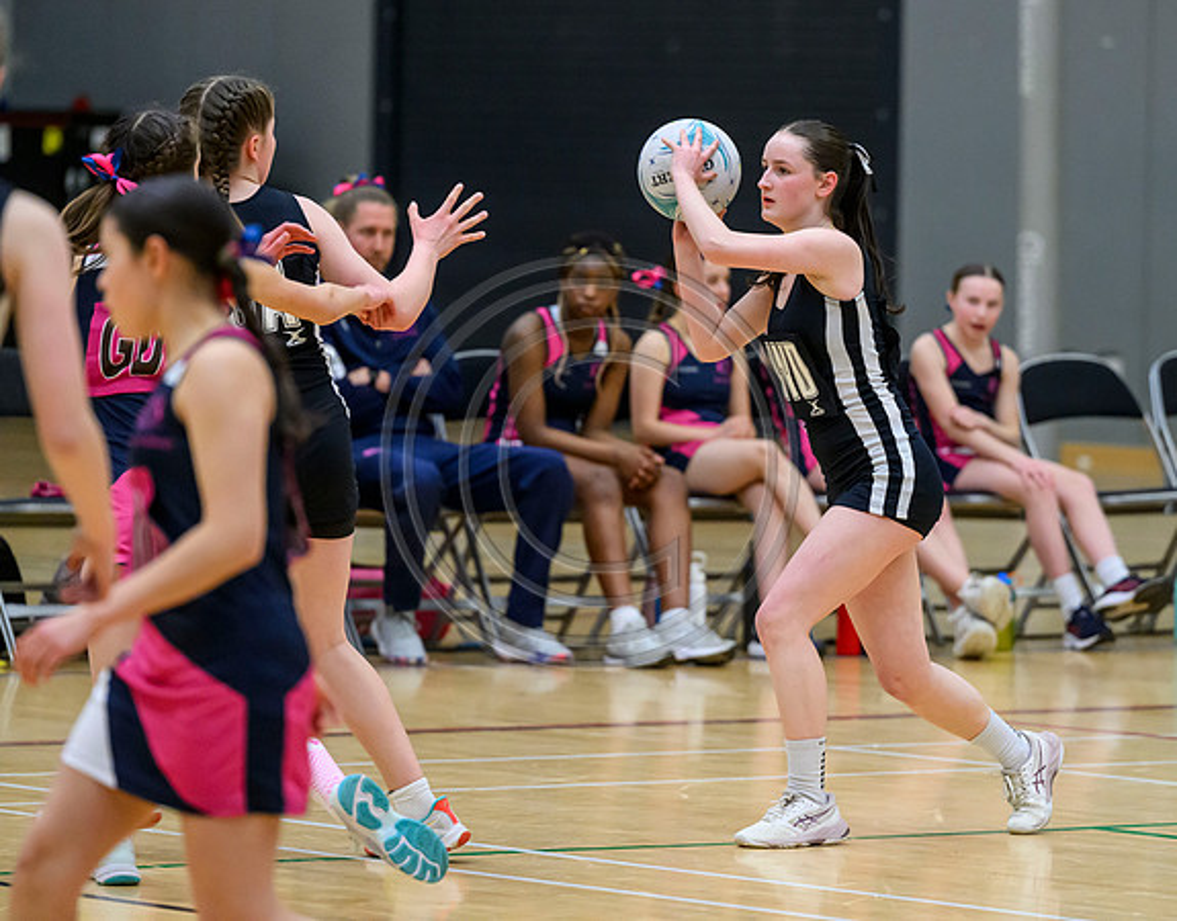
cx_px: 799
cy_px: 389
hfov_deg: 7.6
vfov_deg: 5.9
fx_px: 8872
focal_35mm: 257
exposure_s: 1/1000
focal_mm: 200
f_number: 3.5
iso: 6400
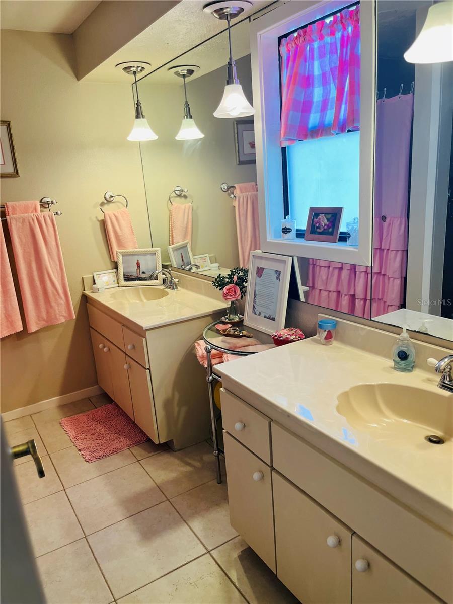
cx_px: 226
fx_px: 454
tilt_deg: -11.9
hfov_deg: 53.1
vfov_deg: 67.3
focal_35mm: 26
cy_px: 302
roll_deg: +0.4
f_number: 1.6
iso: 64
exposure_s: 1/120
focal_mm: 5.1
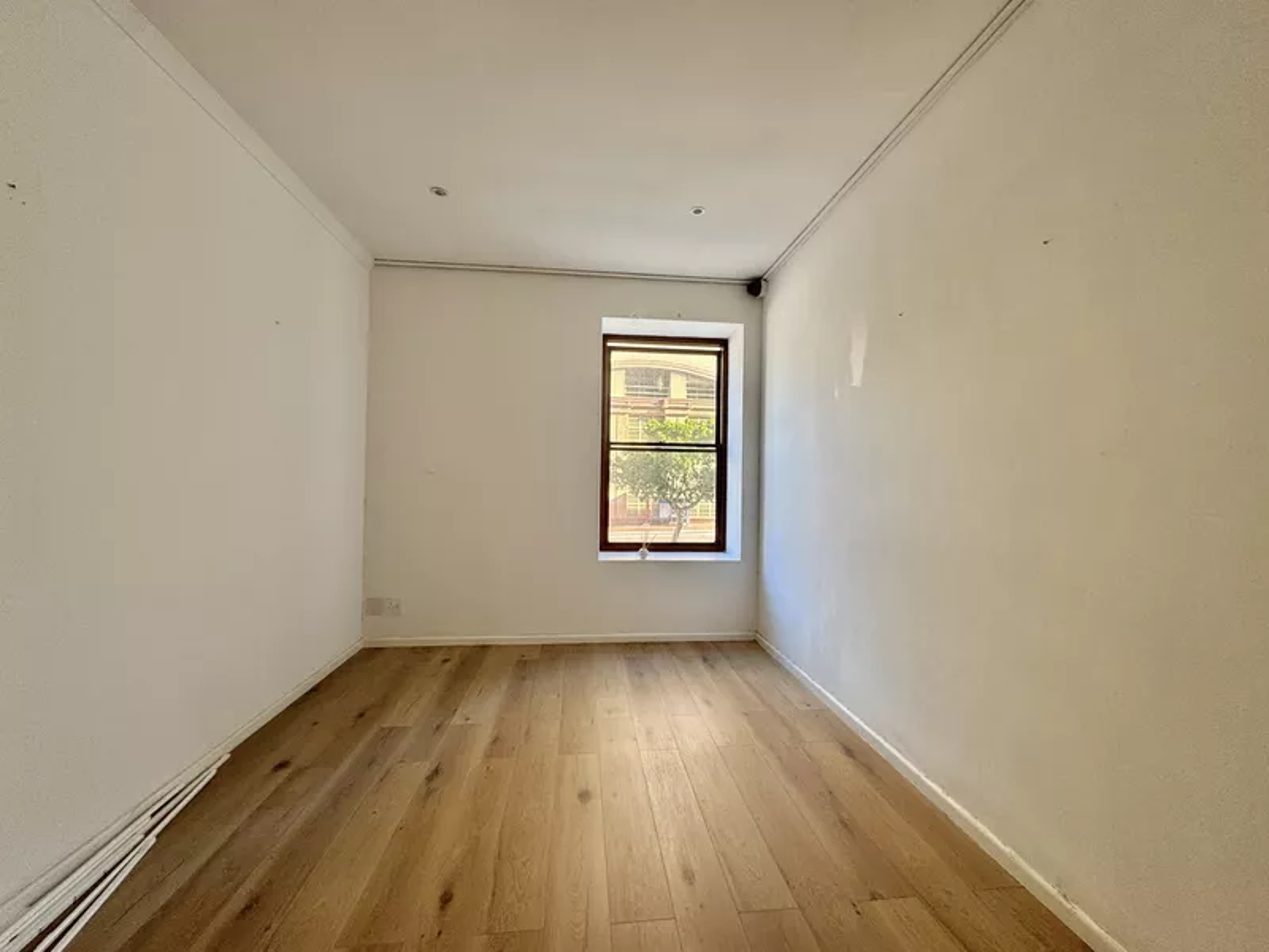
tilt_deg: -0.1
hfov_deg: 102.1
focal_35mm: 14
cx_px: 634
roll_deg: -0.8
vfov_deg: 85.7
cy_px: 476
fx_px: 513
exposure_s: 1/99
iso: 64
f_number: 2.2
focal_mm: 2.22
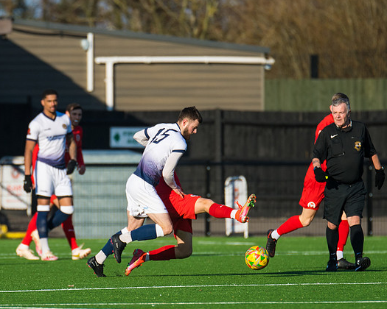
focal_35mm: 655
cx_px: 121
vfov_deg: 2.4
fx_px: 7502
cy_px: 176
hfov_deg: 3.0
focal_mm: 330
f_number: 4
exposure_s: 1/3200
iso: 400
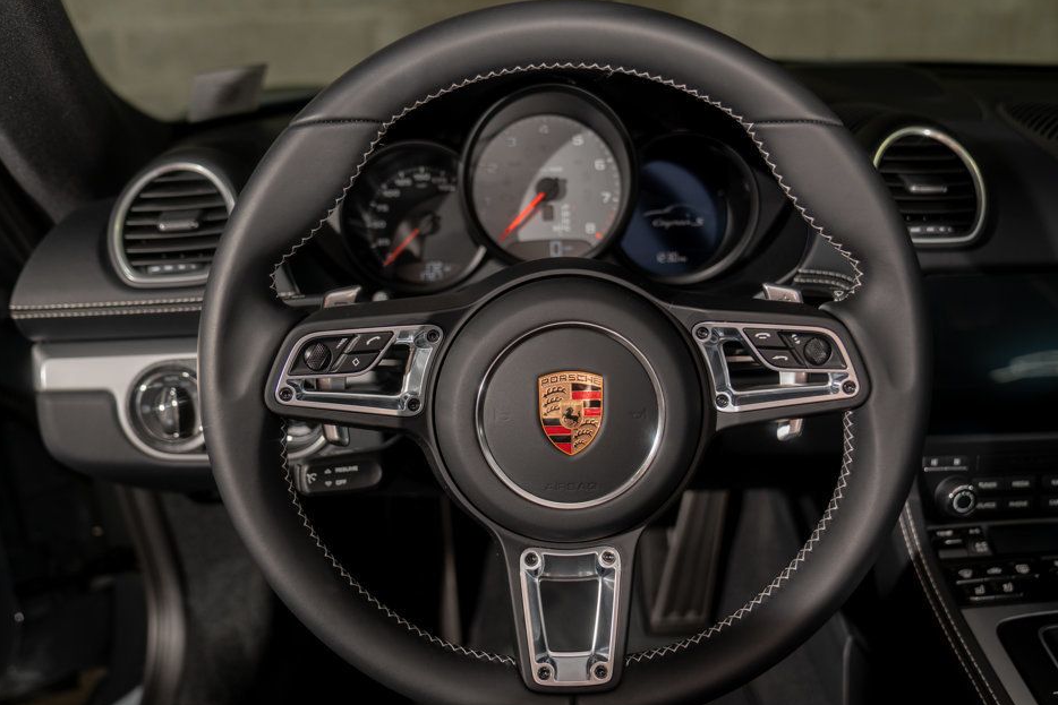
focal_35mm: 30
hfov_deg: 61.9
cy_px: 380
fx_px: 882
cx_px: 541
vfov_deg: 43.6
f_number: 2.8
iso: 250
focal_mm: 24
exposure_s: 1/60
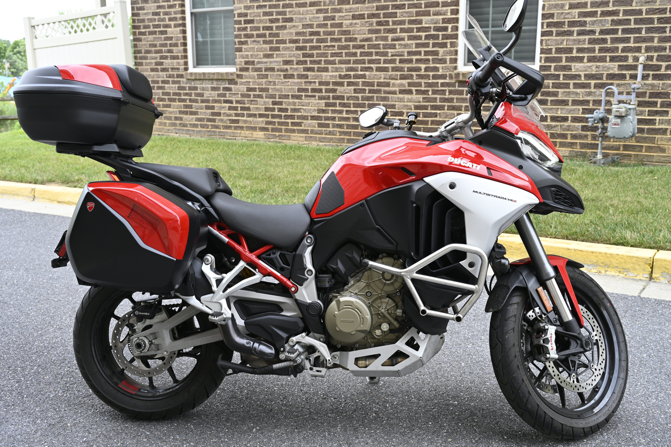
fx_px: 690
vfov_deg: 35.9
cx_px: 336
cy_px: 224
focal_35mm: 37
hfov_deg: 51.9
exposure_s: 1/100
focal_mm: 37
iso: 200
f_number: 5.6
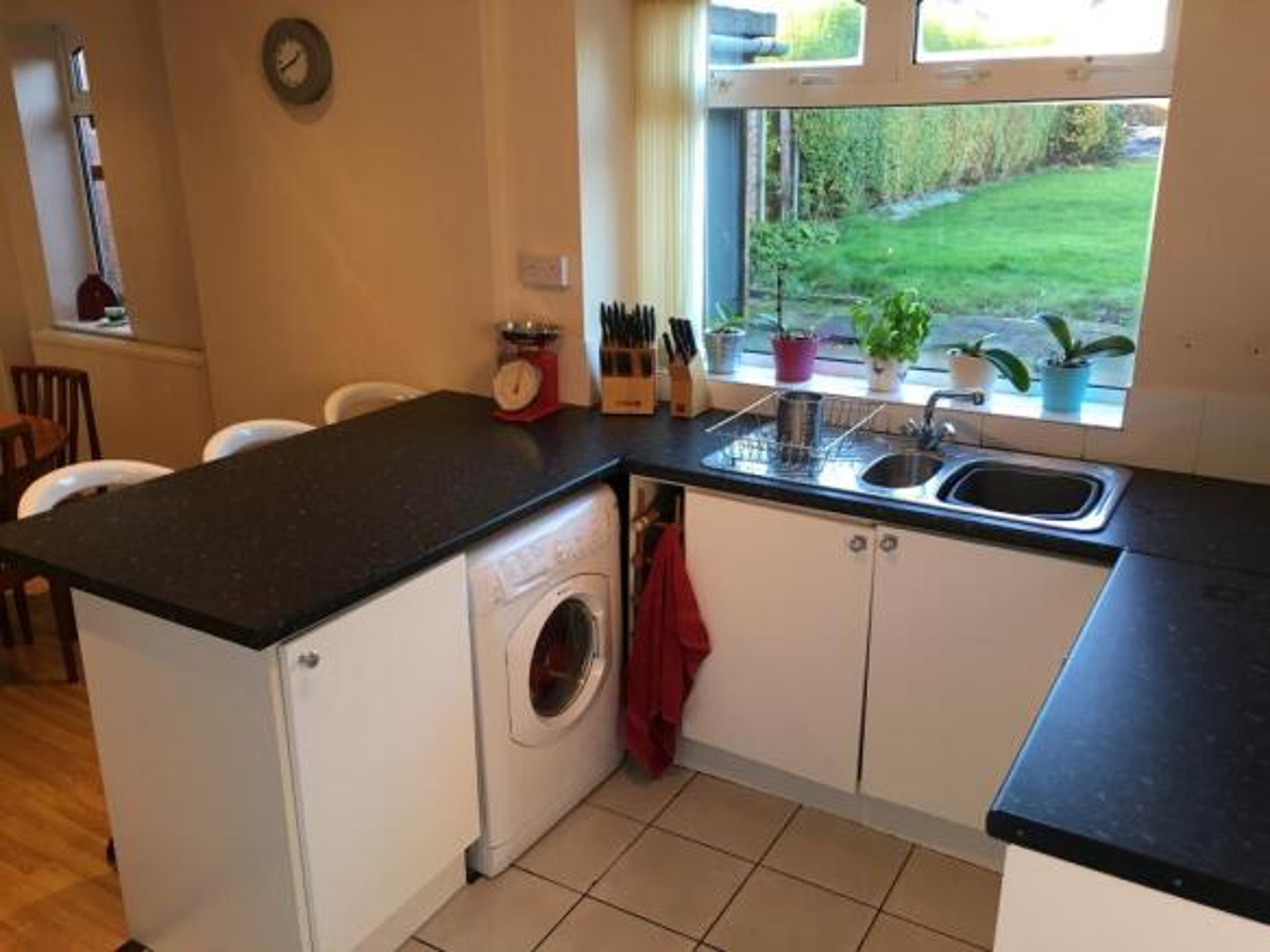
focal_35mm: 29
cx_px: 635
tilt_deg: -18.0
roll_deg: +0.0
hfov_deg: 61.7
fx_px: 1064
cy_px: 476
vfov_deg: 48.2
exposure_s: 1/33
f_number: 2.2
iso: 50
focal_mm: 4.15
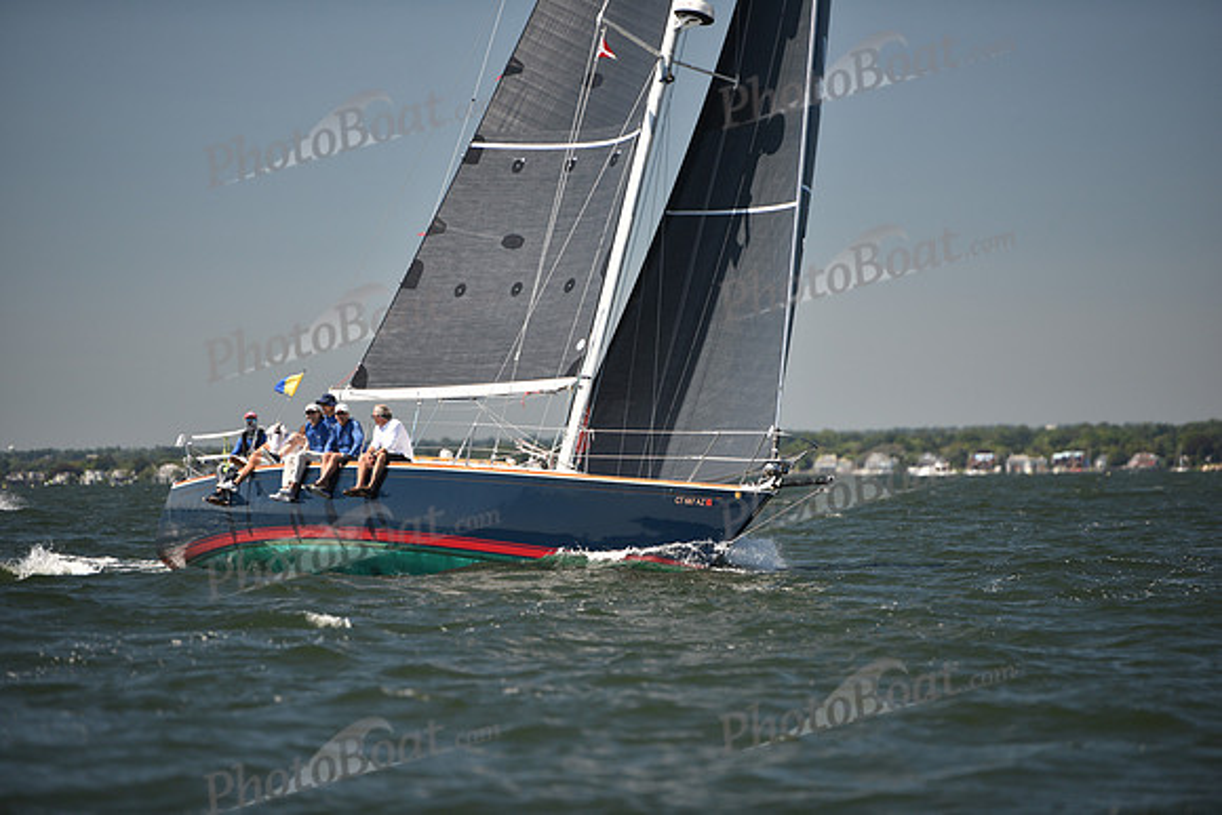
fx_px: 6790
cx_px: 611
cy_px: 408
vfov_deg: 6.9
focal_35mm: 200
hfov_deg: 10.3
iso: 250
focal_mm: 200
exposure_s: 1/1250
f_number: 2.8
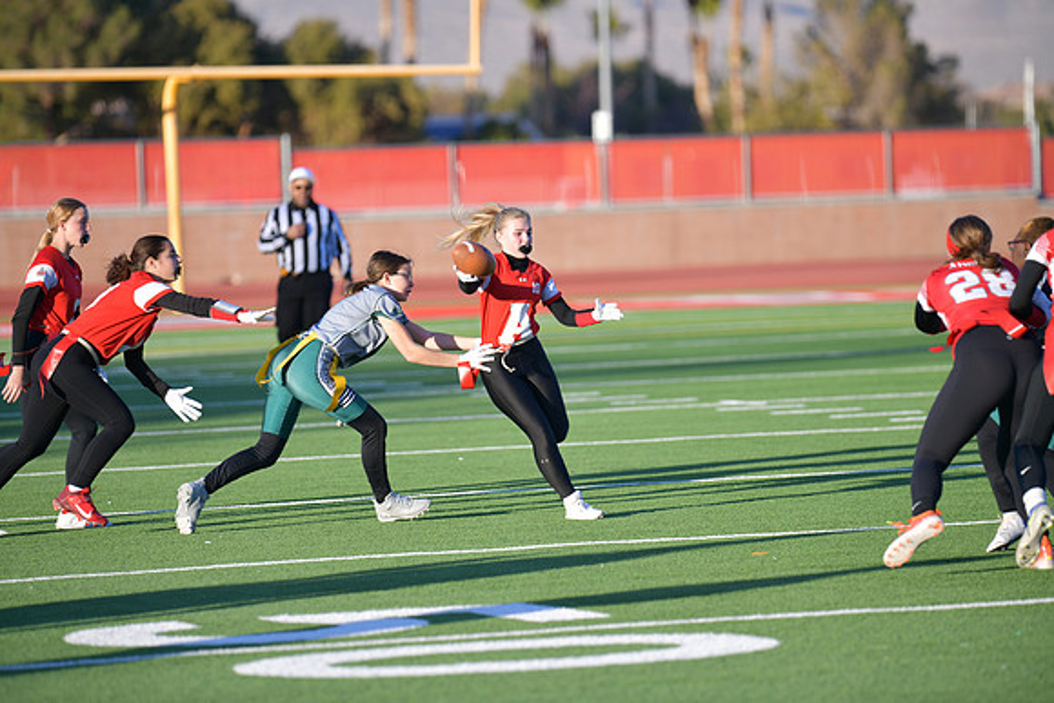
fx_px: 6442
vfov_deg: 6.2
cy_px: 352
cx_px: 527
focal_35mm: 220
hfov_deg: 9.4
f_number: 2.8
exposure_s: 1/800
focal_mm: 220
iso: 72
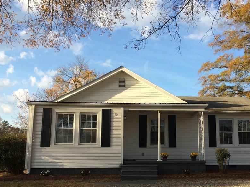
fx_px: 274
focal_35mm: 38
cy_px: 113
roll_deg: +0.7
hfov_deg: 48.6
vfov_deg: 37.6
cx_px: 151
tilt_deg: +7.0
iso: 32
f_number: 2.2
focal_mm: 4.15
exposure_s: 1/1026
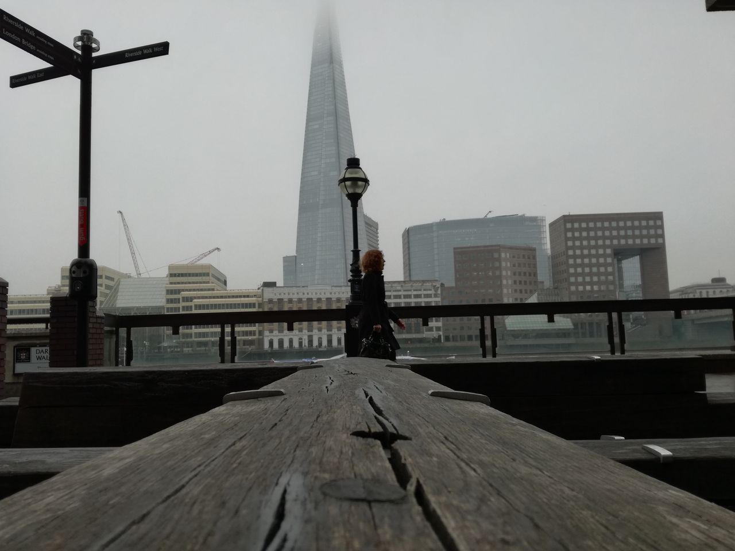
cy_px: 276
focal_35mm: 27
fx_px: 573
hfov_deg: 65.3
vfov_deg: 51.4
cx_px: 368
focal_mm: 3.79
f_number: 2
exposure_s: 1/239
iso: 50
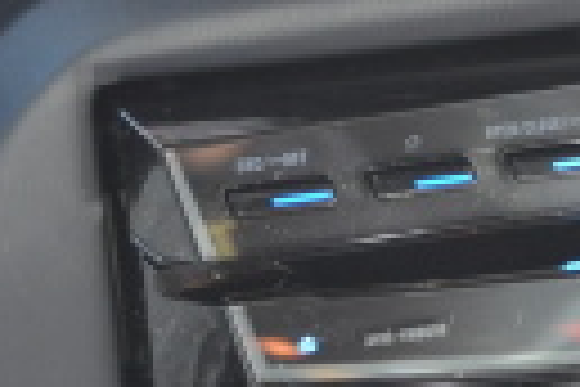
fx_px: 2578
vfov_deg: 8.5
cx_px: 661
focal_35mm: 160
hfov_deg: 12.6
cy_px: 36
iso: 800
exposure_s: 1/50
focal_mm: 26
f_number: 4.2
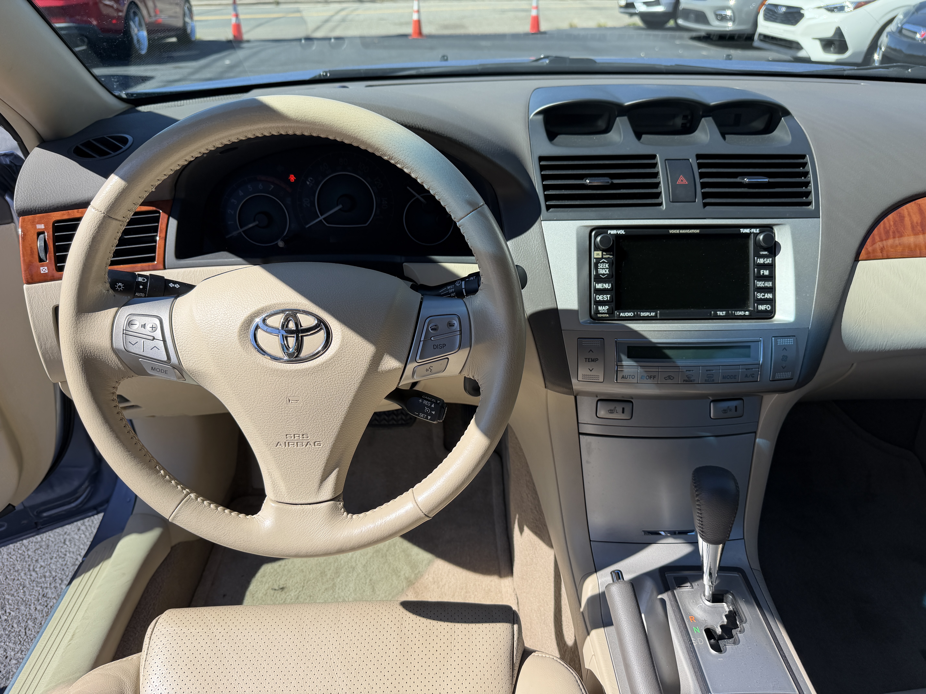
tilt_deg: -34.6
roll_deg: +0.0
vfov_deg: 56.8
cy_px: 347
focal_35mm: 24
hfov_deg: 71.6
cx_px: 463
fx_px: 642
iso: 80
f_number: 1.78
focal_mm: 6.76
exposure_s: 1/1812
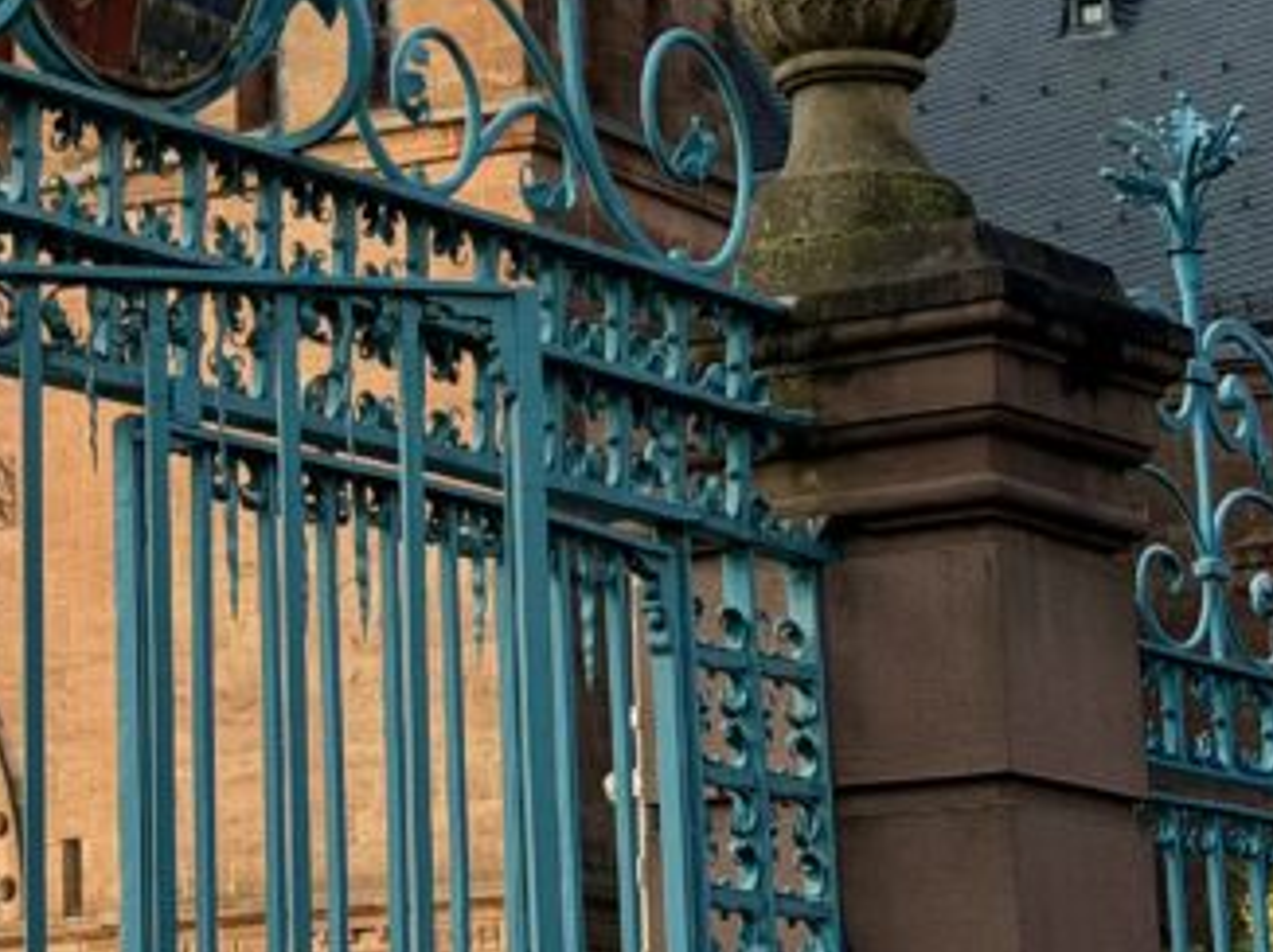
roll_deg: +0.8
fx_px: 5549
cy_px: -324
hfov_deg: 13.0
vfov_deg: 9.6
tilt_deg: +18.2
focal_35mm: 151
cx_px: 160
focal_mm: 6.76
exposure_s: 1/1795
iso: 64
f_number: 1.78
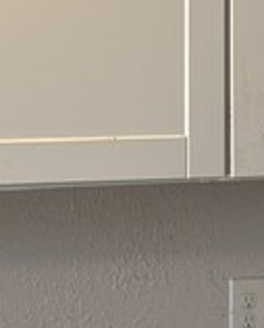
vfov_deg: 9.1
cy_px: 129
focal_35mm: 213
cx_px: -27
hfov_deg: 7.2
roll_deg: +0.1
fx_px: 2074
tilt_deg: -1.8
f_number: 1.78
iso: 100
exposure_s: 1/120
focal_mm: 6.76
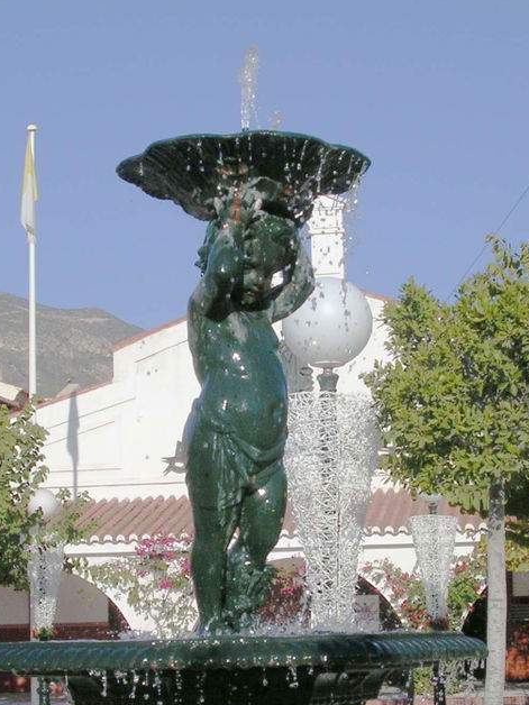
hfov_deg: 18.2
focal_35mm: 81
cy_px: 409
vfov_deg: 24.1
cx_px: 267
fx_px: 1650
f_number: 6.4
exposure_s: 1/411
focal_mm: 8
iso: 100
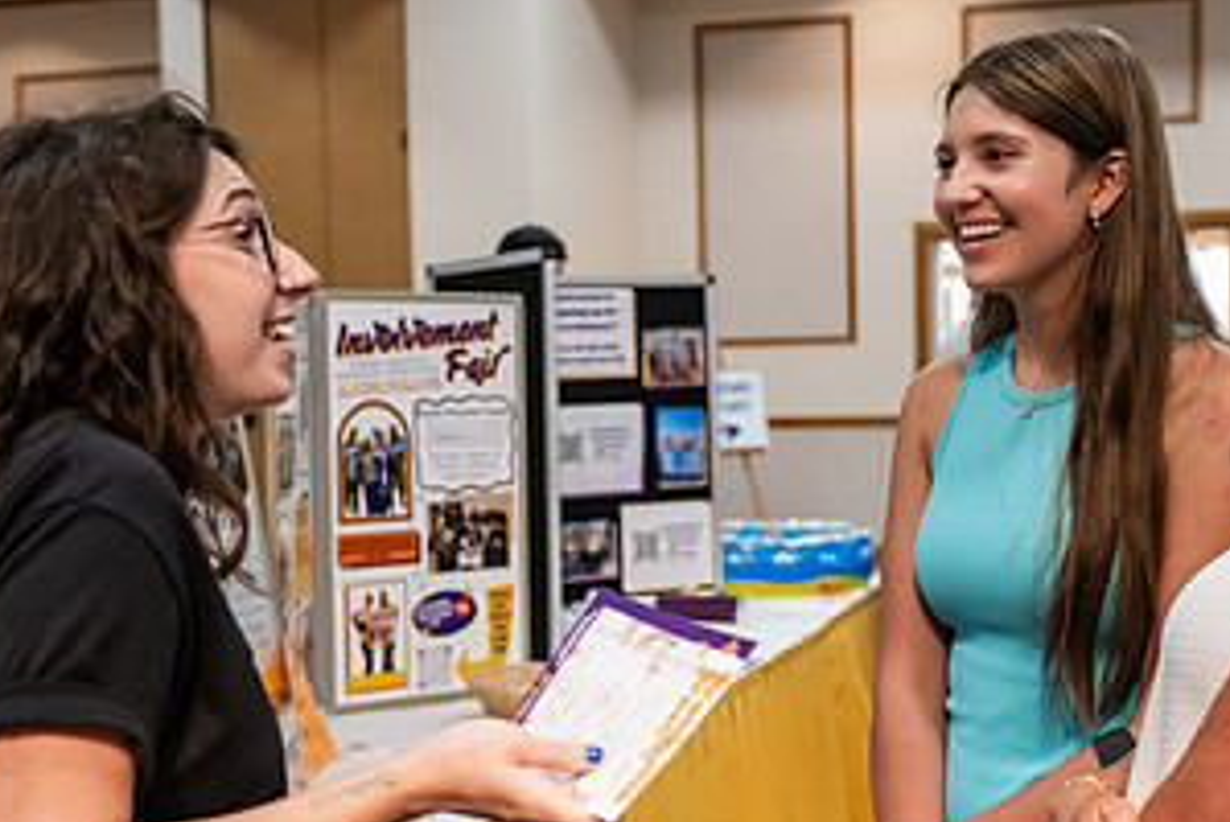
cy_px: 524
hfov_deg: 32.3
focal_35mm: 62
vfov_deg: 21.9
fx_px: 2120
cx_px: 613
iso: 2500
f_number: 3.2
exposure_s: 1/200
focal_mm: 32
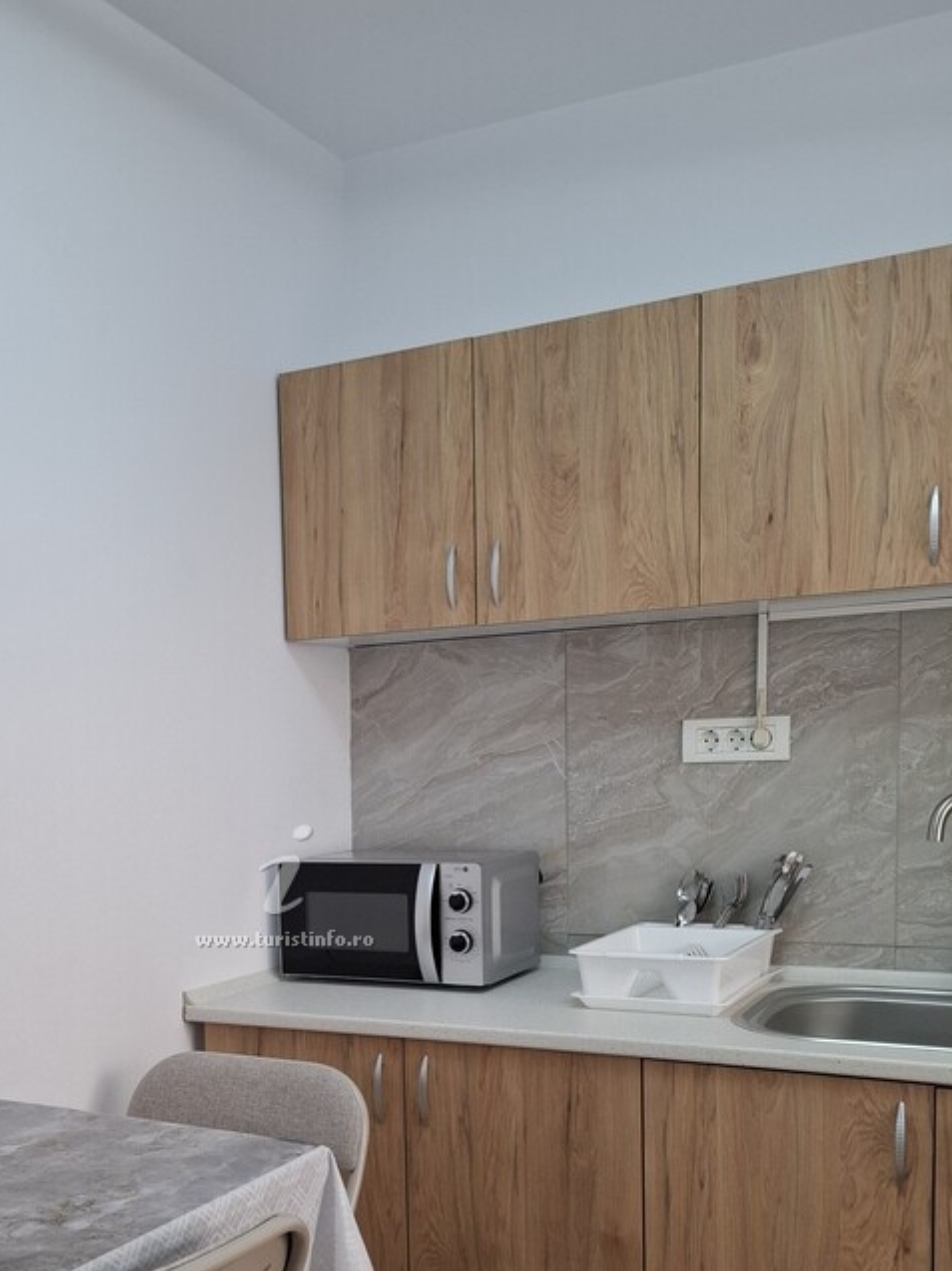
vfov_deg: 48.8
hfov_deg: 38.1
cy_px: 904
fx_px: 1358
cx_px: 305
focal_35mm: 37
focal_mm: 5.54
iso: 160
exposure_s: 1/120
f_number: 1.8
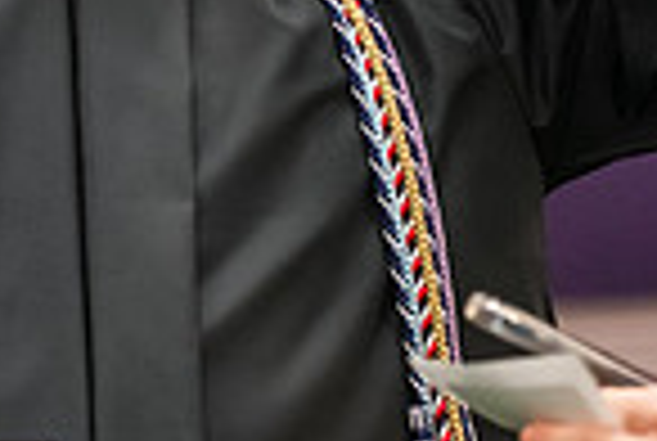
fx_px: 5797
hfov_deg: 6.5
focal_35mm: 317
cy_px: -191
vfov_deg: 4.3
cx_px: 225
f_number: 3.5
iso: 3200
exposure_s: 1/200
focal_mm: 80
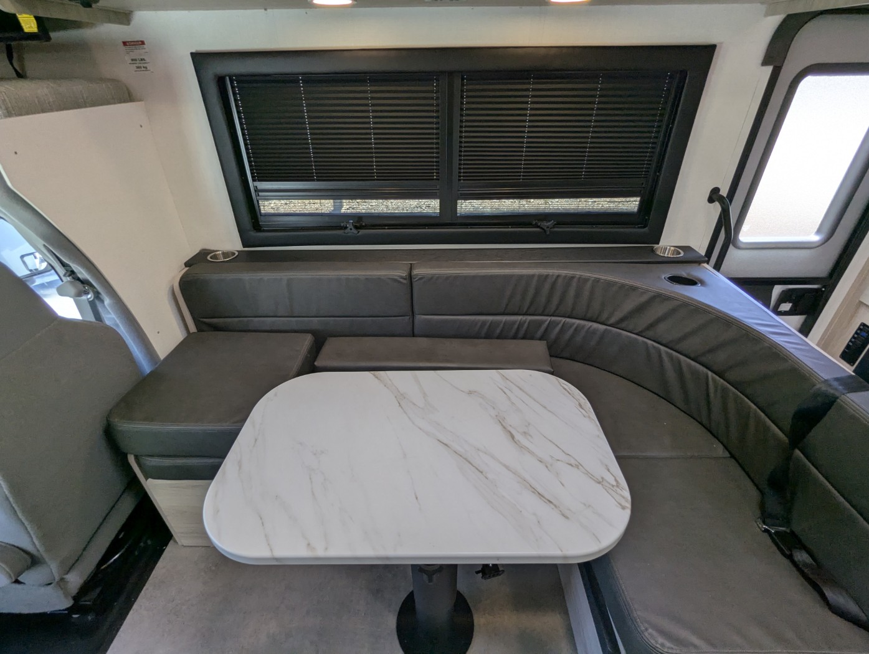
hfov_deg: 94.4
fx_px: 402
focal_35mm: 16
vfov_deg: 78.2
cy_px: 327
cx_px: 434
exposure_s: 1/149
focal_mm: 2.35
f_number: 2.2
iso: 96
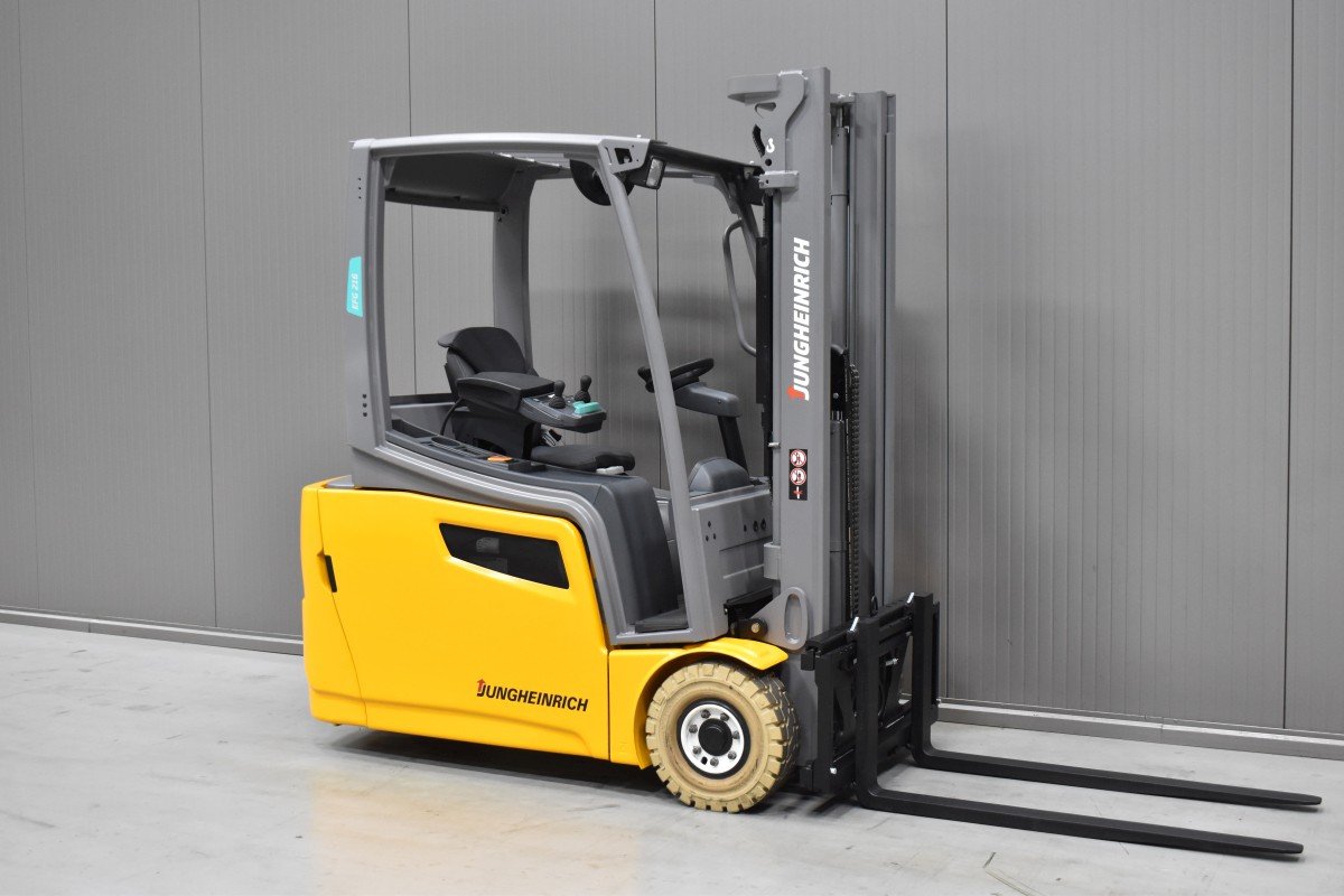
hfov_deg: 46.4
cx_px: 672
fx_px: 1568
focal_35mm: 42
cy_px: 448
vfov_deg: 31.9
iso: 1600
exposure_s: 1/50
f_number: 5
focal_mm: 28
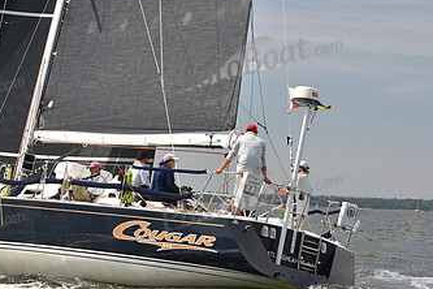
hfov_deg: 16.7
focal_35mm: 122
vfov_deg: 11.2
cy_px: 149
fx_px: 1467
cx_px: 94
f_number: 4.5
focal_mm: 70
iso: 250
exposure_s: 1/800
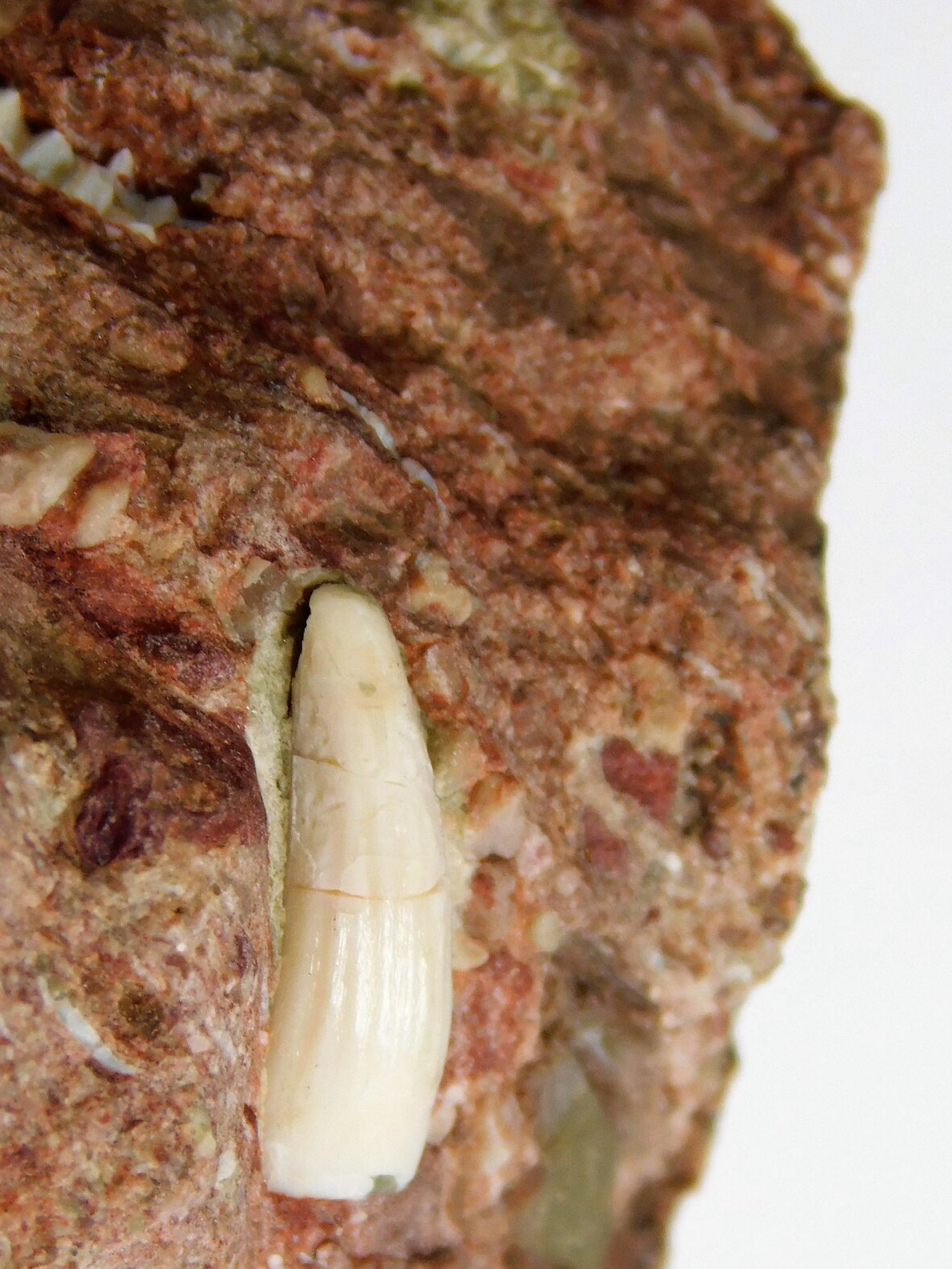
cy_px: 866
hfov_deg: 4.6
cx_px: 374
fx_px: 11951
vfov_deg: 6.1
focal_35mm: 326
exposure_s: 1/125
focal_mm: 35.9
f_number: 5.4
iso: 125
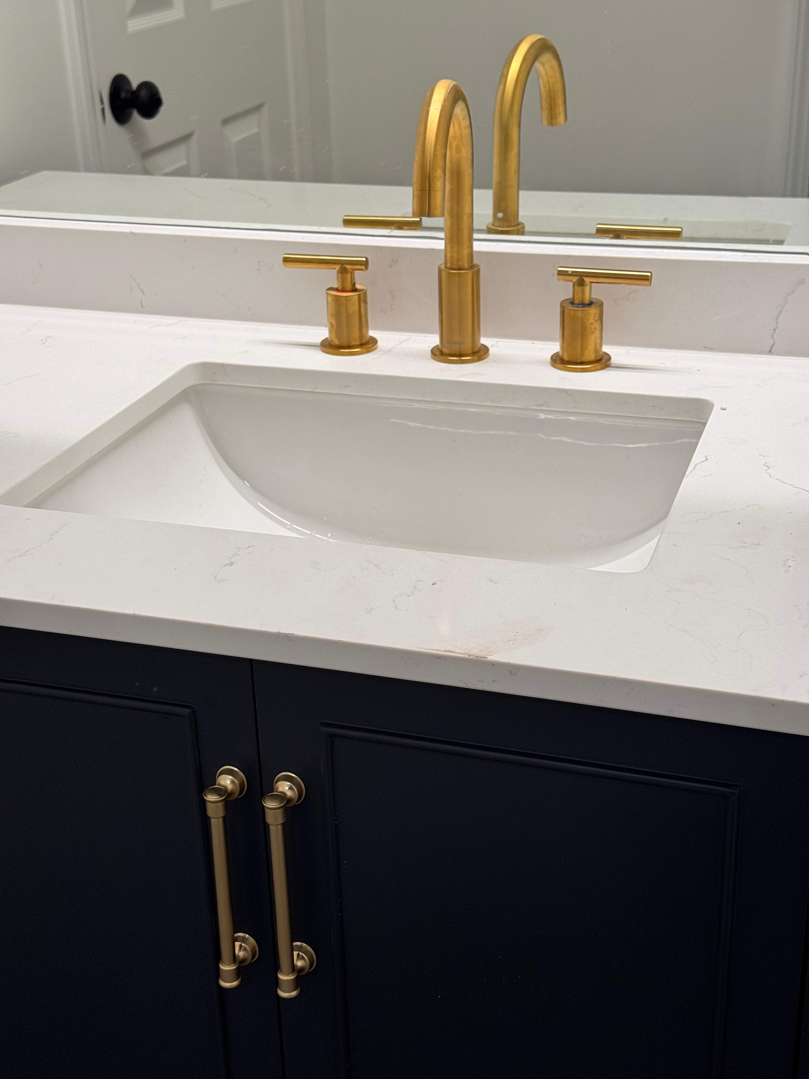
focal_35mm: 48
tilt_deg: -24.7
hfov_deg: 30.3
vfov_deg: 39.7
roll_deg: +2.5
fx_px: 1496
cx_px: 404
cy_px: 540
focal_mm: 6.76
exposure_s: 1/120
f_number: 1.78
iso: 64
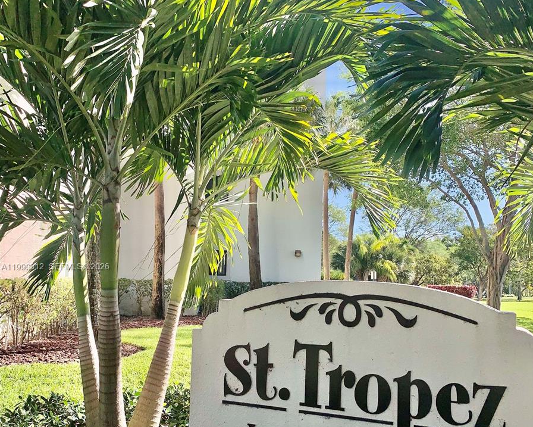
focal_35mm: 34
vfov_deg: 43.0
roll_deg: -1.8
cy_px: 267
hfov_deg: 52.8
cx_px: 267
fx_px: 536
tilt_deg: +2.4
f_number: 1.8
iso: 25
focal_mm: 4.25
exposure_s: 1/2611
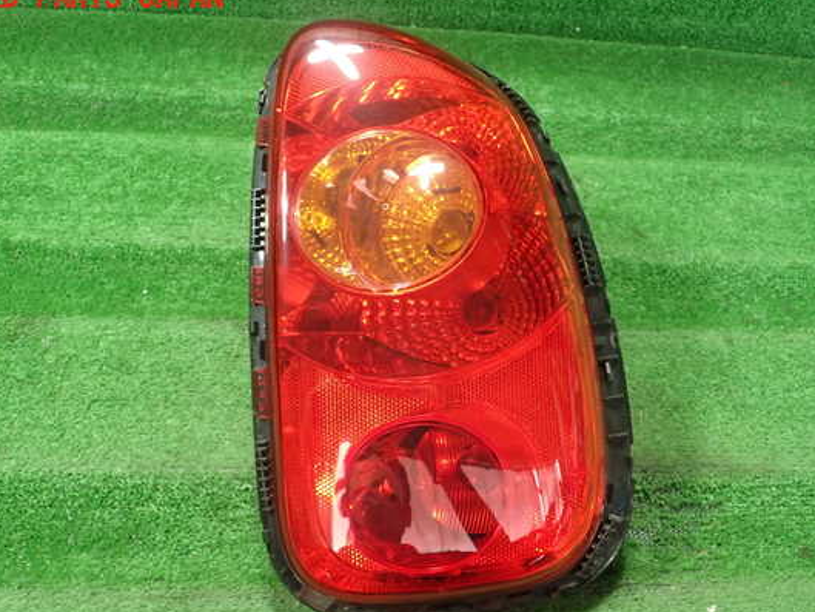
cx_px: 405
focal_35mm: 34
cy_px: 325
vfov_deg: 41.8
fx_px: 801
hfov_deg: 53.9
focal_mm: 5.5
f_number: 2.3
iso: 500
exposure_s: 1/125
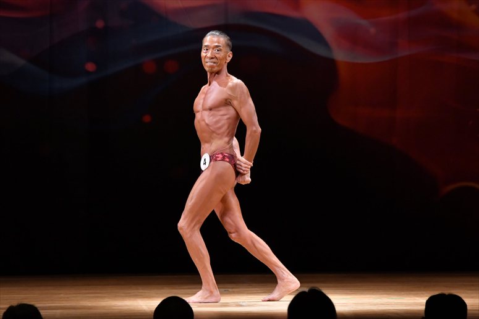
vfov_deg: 5.4
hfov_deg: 8.1
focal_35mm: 255
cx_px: 240
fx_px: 3391
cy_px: 160
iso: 4000
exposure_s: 1/400
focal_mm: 170
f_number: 5.6
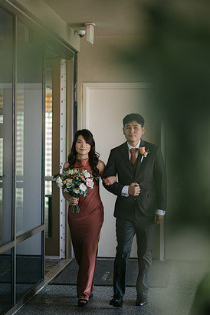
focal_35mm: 93
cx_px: 97
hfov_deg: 14.7
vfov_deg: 21.9
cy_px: 153
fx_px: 814
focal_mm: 85
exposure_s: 1/250
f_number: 1.8
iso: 140
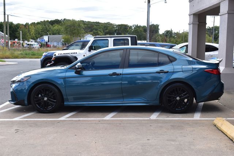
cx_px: 117
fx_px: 331
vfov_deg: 26.5
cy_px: 78
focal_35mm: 51
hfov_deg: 38.9
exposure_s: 1/250
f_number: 10
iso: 400
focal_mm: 34
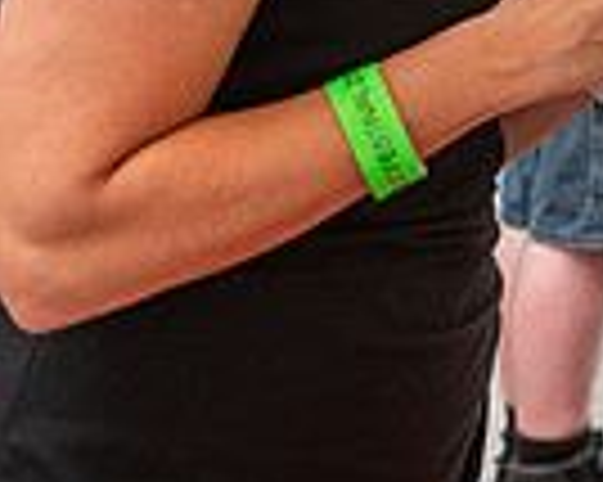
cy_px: -319
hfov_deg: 11.1
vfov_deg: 10.1
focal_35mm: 146
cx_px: 1457
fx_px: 2604
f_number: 4.5
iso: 250
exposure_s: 1/250
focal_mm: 32
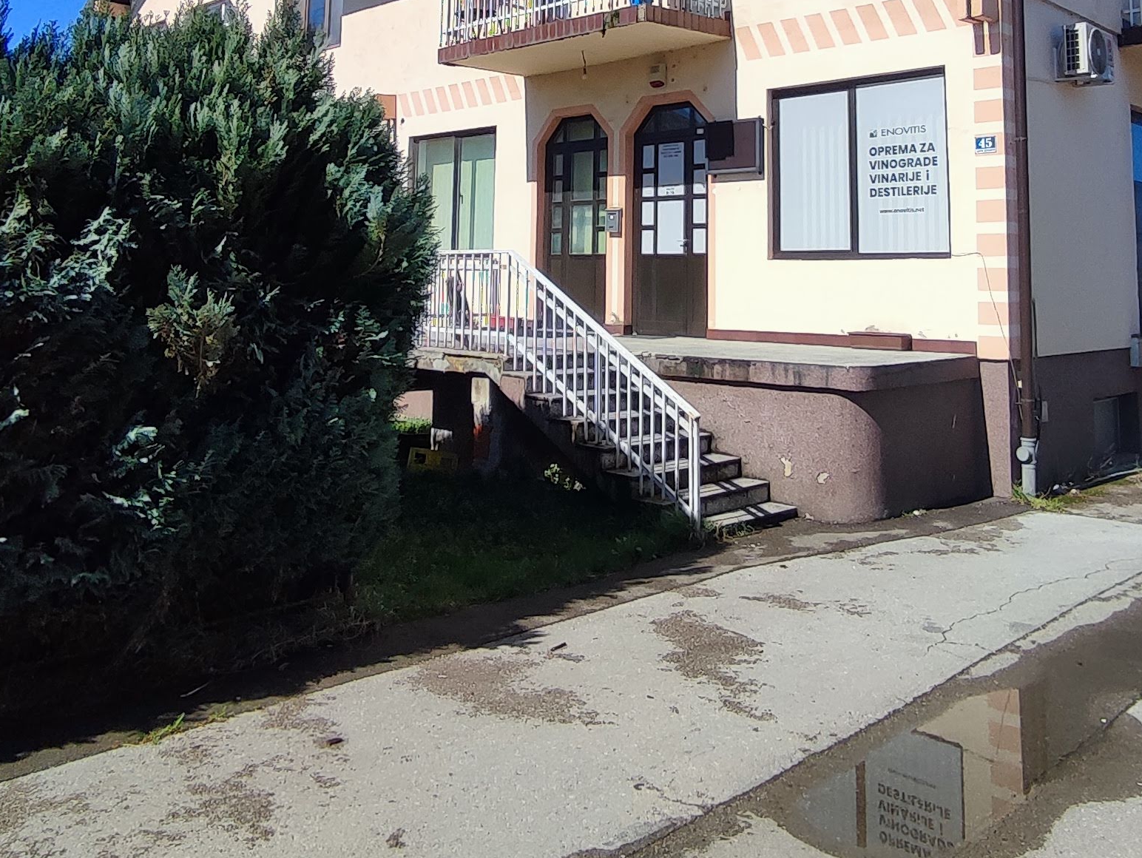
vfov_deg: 39.7
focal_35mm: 34
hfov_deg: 53.9
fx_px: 1122
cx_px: 614
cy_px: 138
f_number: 2.2
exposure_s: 1/1855
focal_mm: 1.65
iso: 50
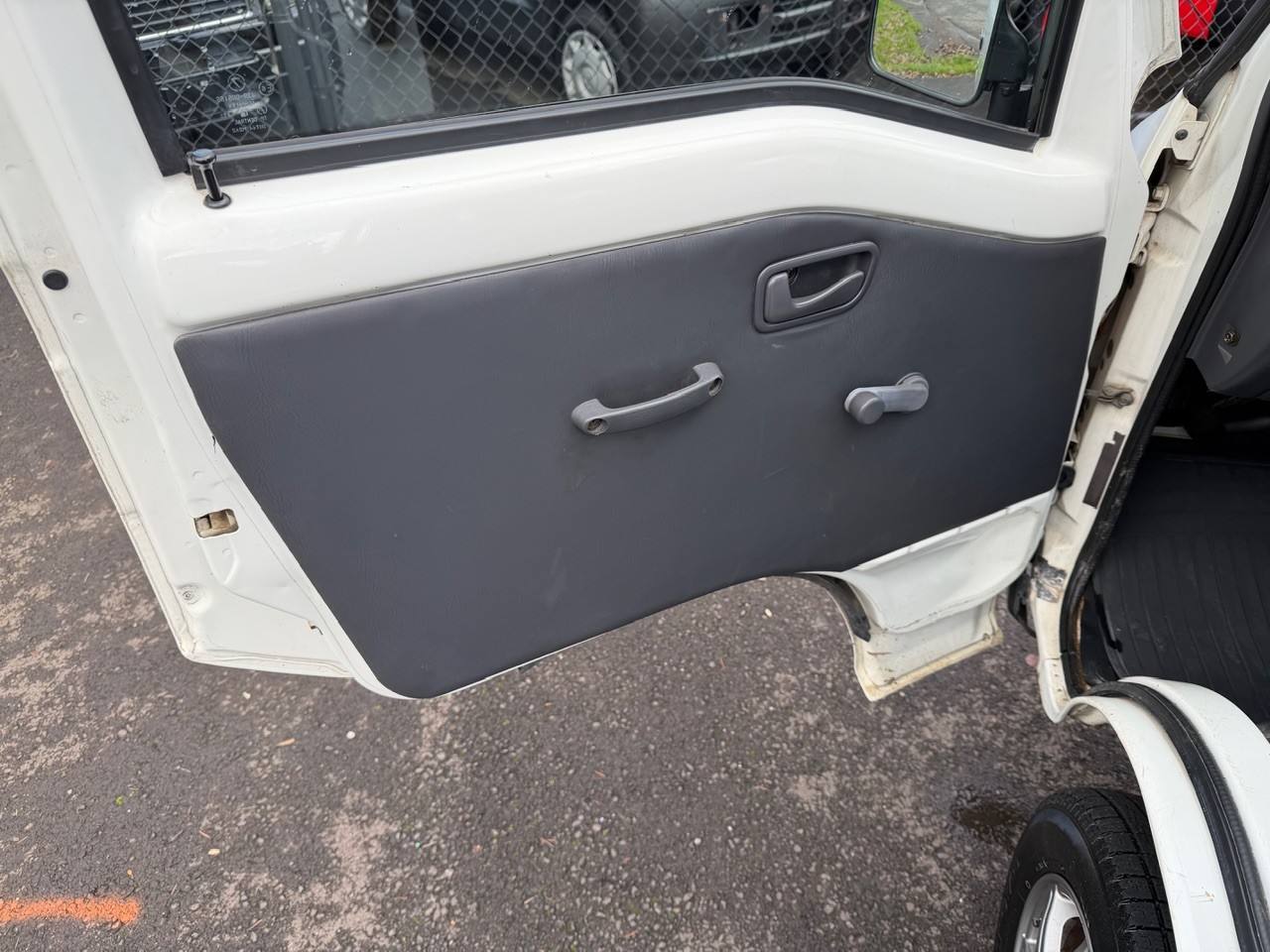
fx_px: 881
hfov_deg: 71.6
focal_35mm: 24
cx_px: 635
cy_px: 476
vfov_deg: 56.8
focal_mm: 6.76
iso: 80
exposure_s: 1/252
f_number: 1.78
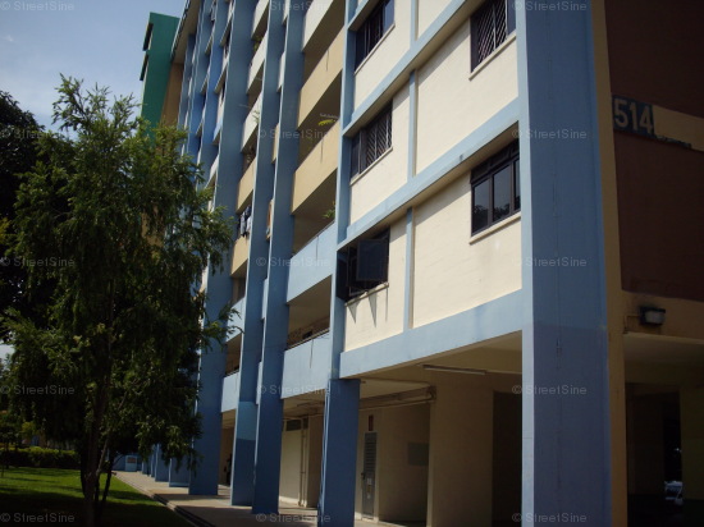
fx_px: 752
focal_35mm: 37
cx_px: 352
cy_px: 264
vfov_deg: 38.6
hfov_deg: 50.2
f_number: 5.6
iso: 80
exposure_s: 1/500
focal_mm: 6.2
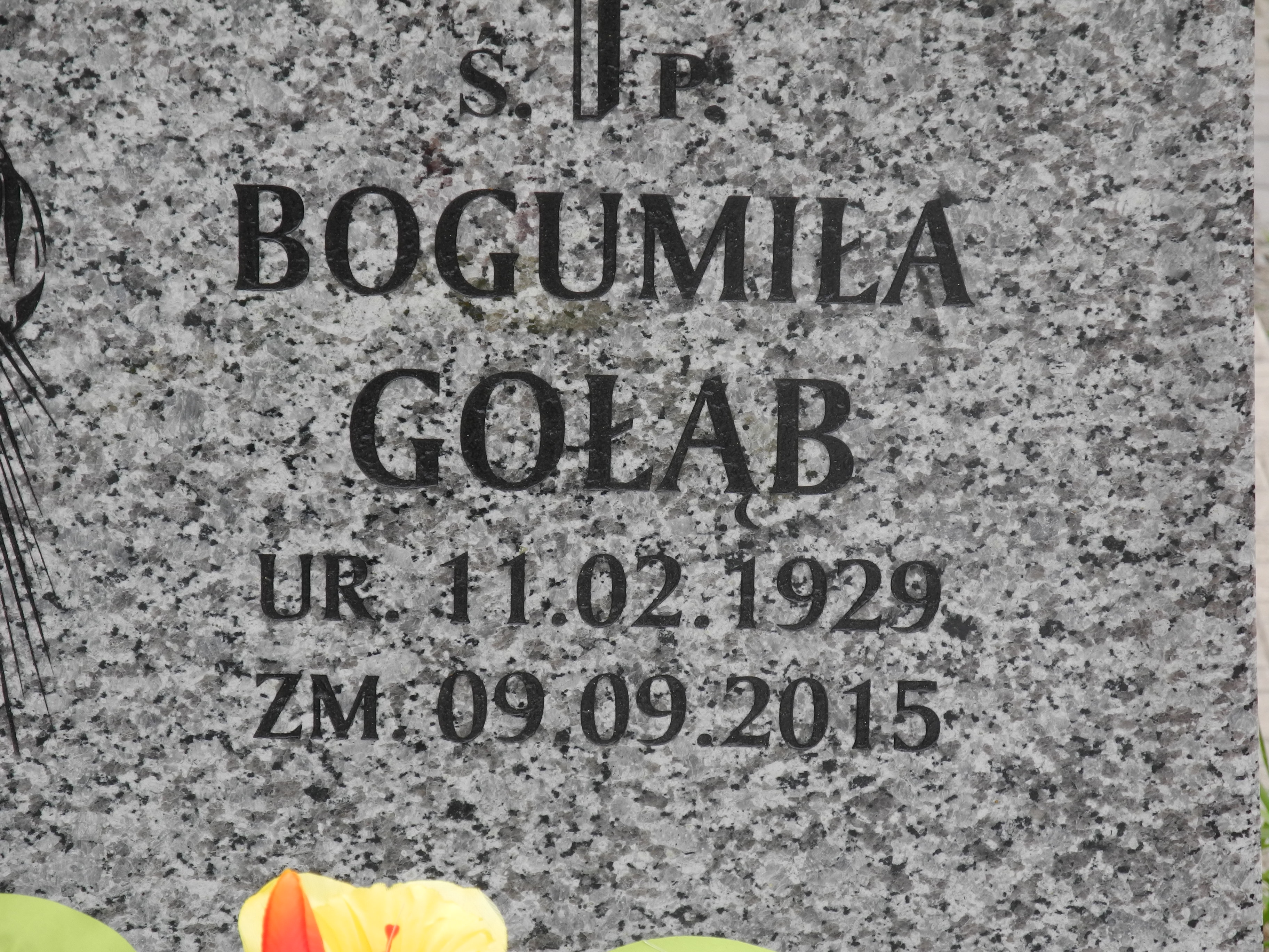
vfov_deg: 9.7
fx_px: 5609
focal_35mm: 153
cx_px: 634
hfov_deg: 12.9
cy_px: 476
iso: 100
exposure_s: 1/250
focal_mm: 32.6
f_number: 5
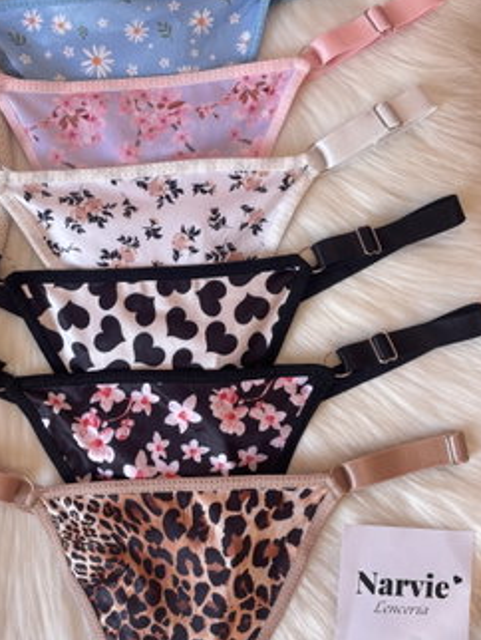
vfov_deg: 43.7
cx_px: 167
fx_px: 796
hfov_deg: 33.4
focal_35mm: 43
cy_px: 361
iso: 100
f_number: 1.6
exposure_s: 1/121
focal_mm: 5.96
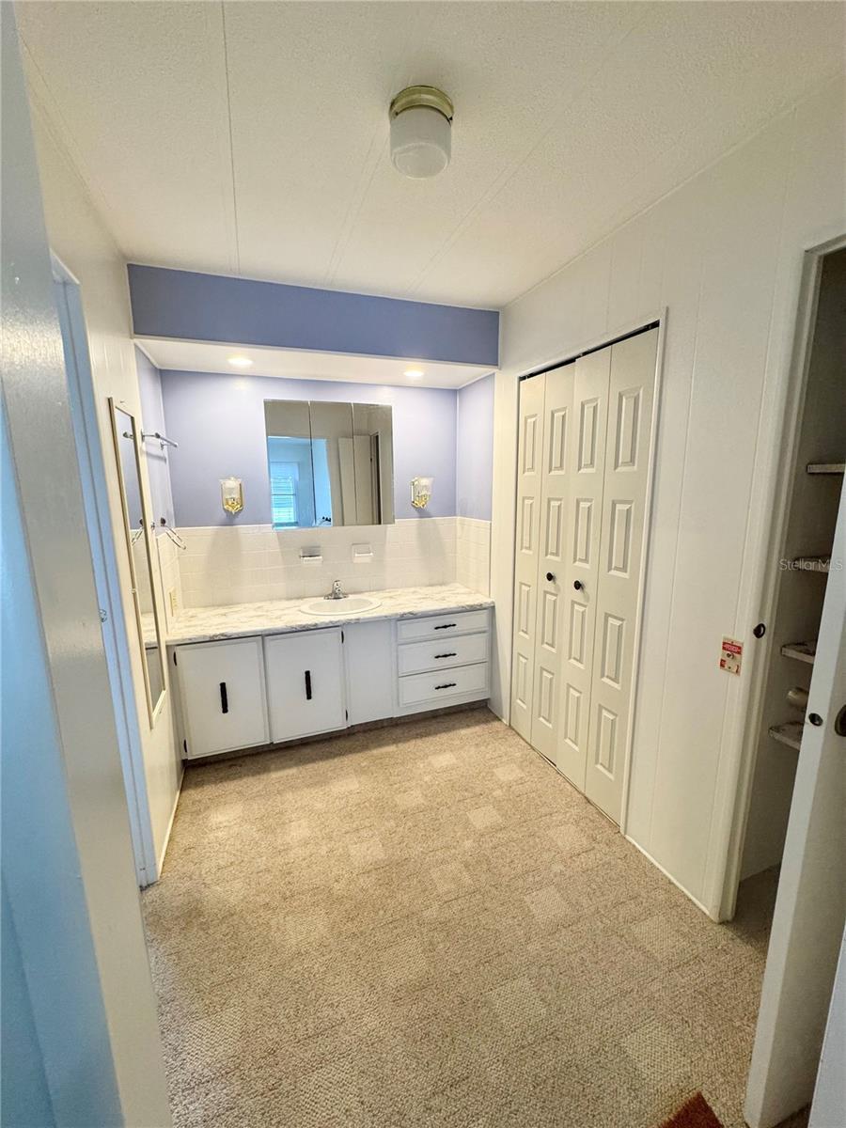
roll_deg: +0.8
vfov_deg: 102.1
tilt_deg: -10.3
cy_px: 564
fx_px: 456
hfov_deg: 85.7
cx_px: 423
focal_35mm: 14
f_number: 2.2
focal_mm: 2.22
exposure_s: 1/120
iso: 250
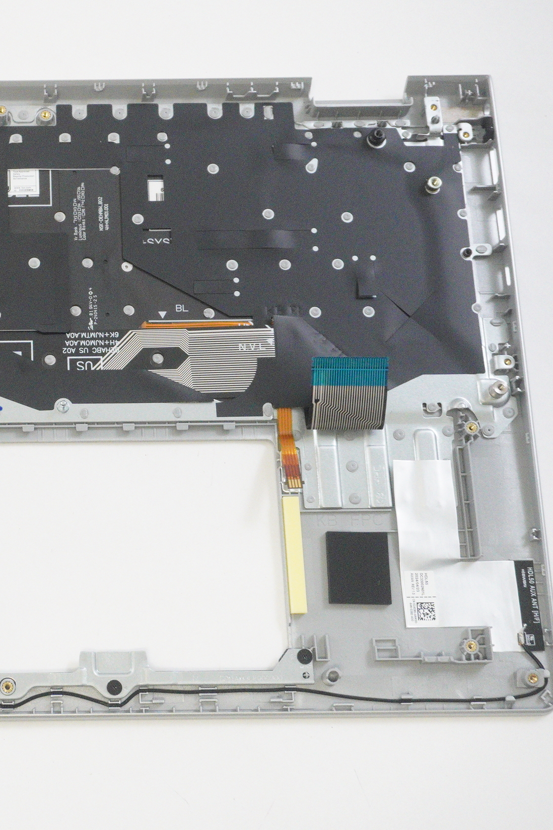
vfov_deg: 36.2
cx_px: -6
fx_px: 1267
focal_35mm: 55
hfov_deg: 23.5
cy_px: 413
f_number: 5.6
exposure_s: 1/250
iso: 6400
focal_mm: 24
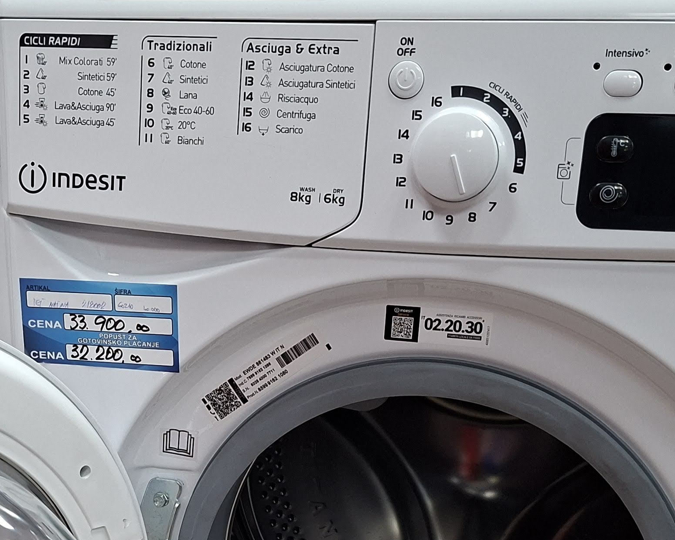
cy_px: 576
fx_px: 1159
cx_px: 272
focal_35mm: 58
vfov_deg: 24.7
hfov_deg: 32.4
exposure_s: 1/50
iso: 250
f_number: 1.8
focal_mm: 5.54
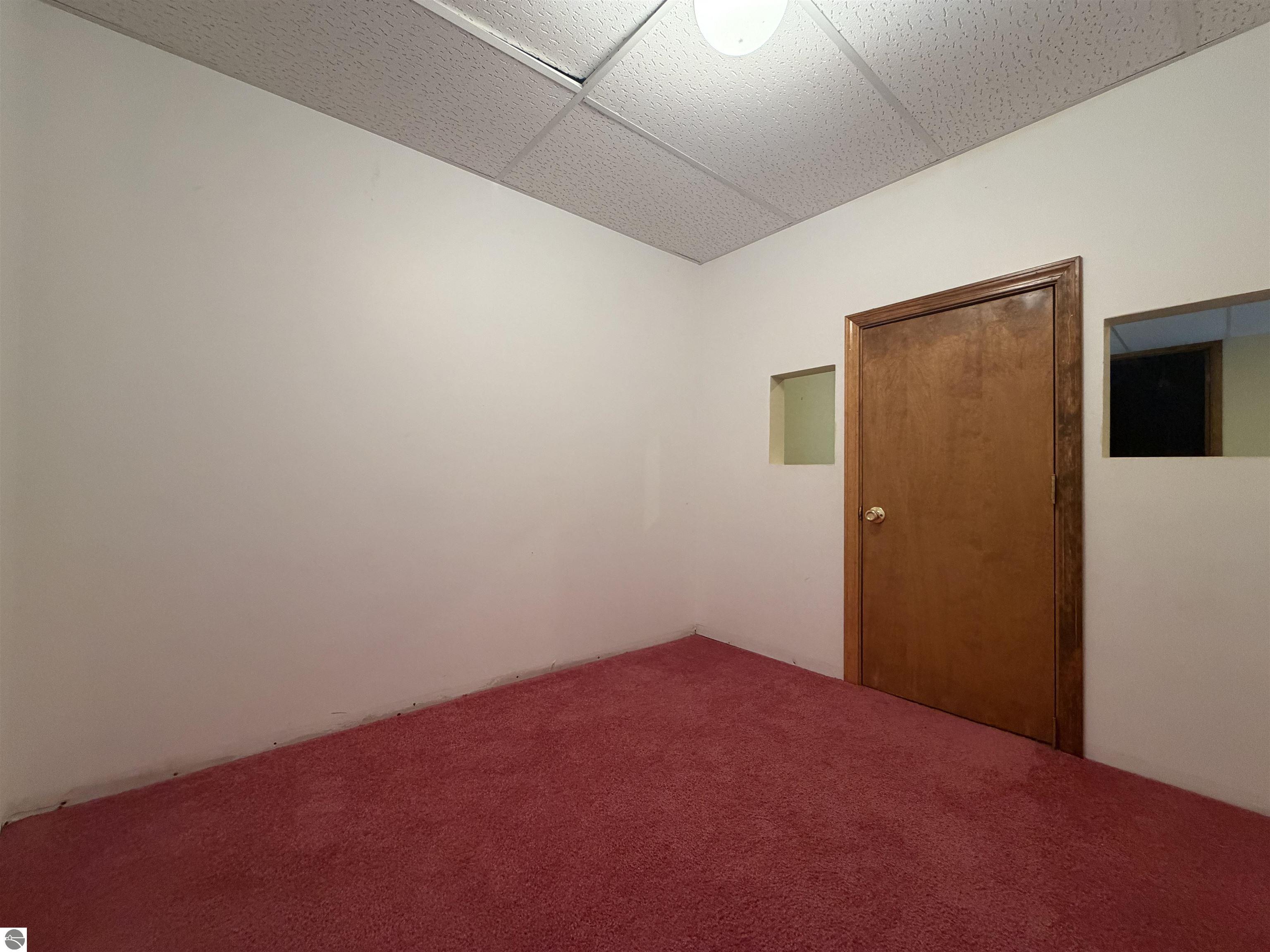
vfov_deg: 85.7
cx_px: 635
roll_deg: +0.1
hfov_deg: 102.1
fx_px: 514
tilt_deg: +0.9
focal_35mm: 14
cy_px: 476
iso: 400
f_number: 2.2
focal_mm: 2.22
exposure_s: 1/60
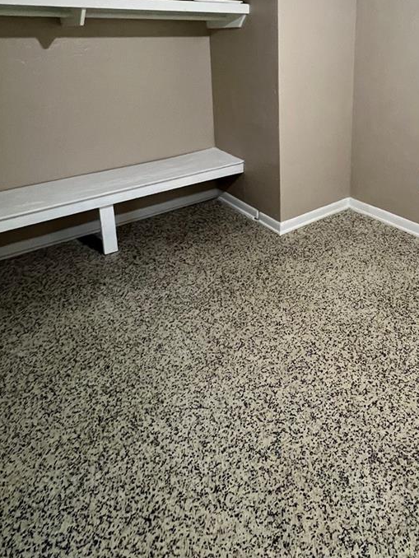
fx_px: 371
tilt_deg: -14.4
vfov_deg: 68.8
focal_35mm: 23
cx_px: 286
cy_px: 135
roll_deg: +0.3
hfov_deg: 57.3
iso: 500
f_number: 1.8
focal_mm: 1.57
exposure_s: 1/60
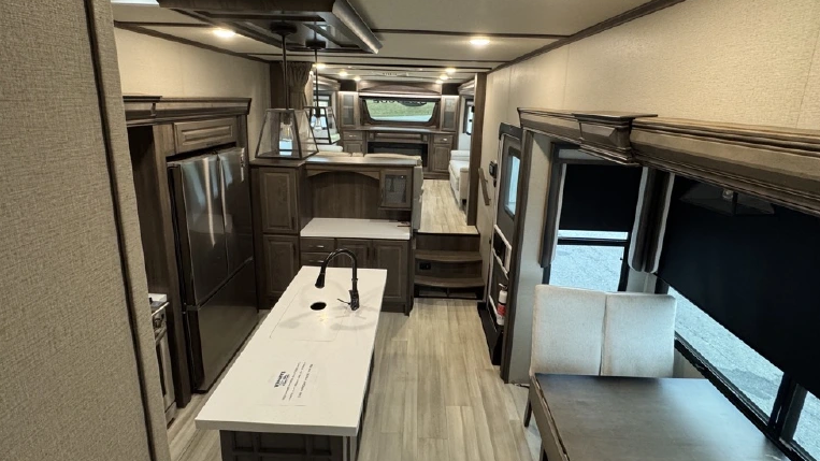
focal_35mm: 16
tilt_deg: -11.4
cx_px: 415
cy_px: 170
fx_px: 348
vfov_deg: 66.0
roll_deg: -1.7
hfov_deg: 99.4
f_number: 2.2
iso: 500
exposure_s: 1/60
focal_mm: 2.22
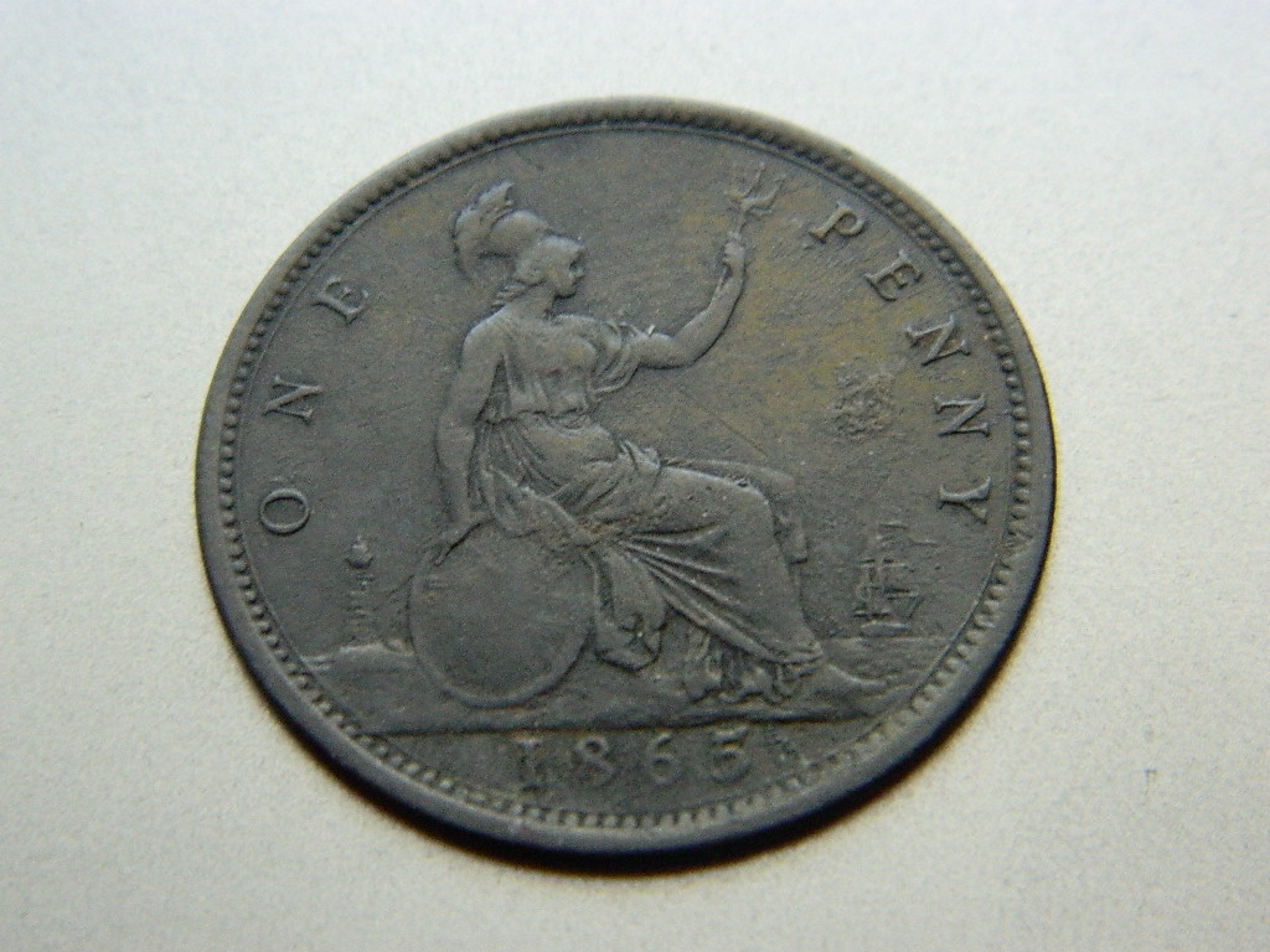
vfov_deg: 14.4
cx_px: 635
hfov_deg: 19.1
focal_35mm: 103
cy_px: 476
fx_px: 3779
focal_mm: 18.6
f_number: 4.5
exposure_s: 1/10
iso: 560
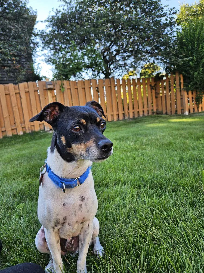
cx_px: 102
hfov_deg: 58.9
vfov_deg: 73.9
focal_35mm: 23
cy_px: 136
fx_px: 181
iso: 25
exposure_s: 1/191
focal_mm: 5.4
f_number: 1.8
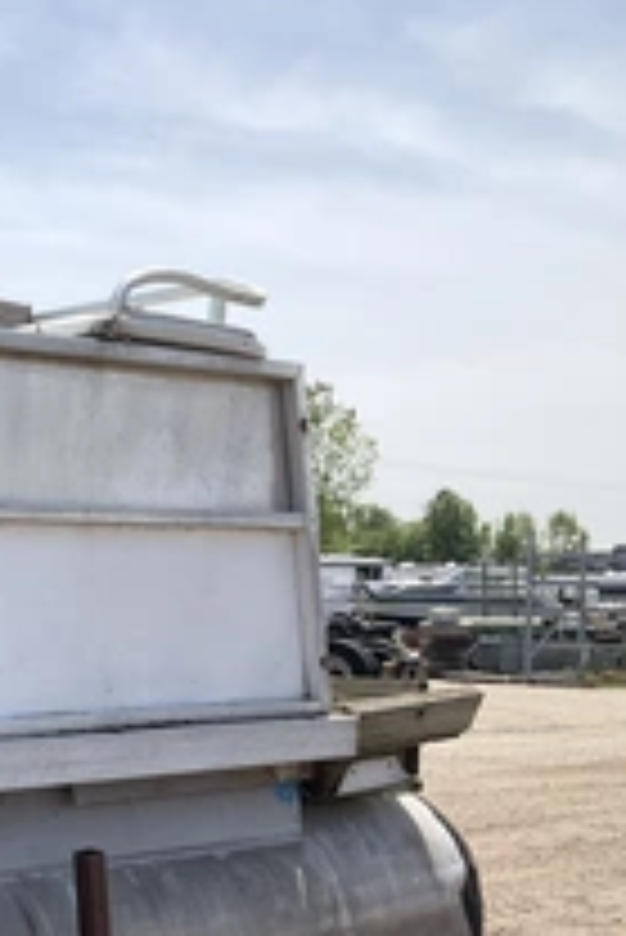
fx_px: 1510
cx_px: -212
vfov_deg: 34.0
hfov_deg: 21.0
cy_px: 652
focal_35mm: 58
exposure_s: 1/1626
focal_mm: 3
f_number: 1.8
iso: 25
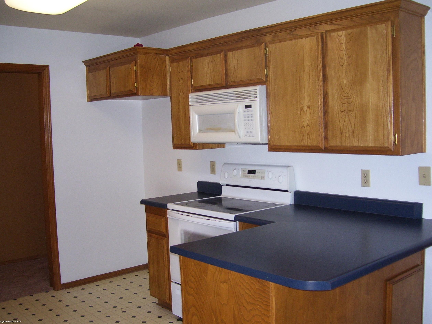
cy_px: 166
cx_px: 210
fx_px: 474
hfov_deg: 49.0
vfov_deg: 37.7
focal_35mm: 38
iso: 125
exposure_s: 1/60
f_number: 2.7
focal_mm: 6
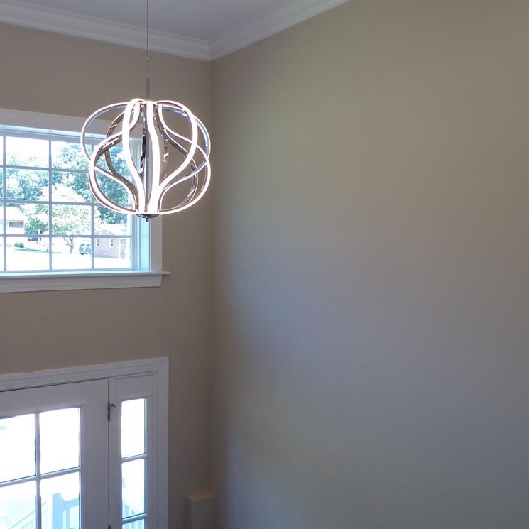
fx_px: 588
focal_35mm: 34
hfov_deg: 47.7
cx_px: 180
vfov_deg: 48.5
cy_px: 266
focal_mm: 5
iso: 100
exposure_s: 1/40
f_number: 3.1
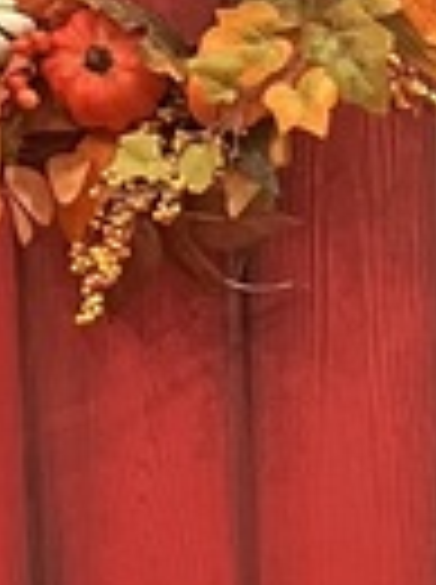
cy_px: 1012
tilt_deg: -7.0
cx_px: 1321
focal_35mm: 205
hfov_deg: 6.6
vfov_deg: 9.3
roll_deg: -0.1
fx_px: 3454
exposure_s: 1/60
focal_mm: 5.7
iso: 250
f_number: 1.5
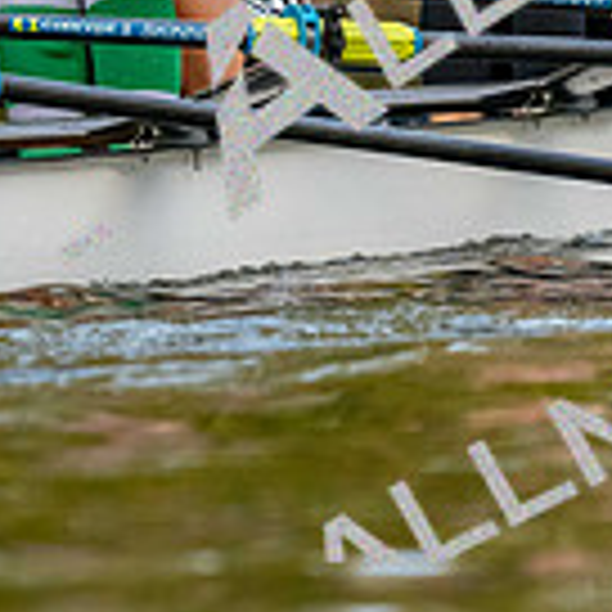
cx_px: -180
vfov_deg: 1.2
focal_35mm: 1450
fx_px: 29003
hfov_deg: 1.2
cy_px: -209
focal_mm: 400
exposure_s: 1/2500
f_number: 4.5
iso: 2800
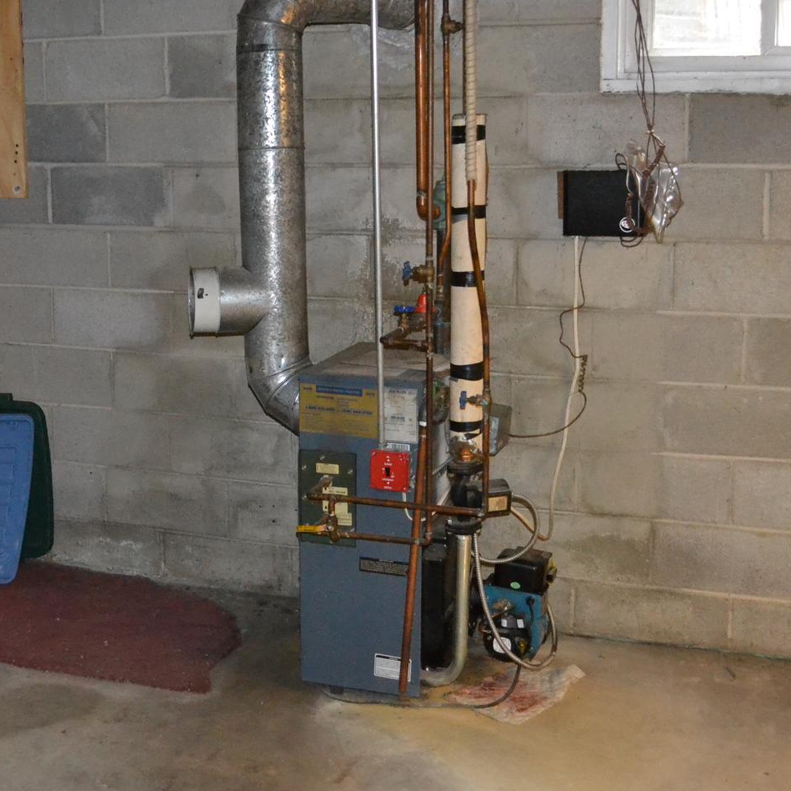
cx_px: 236
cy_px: 327
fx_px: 1422
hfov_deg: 30.7
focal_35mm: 55
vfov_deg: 31.0
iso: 3200
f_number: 3.8
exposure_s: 1/60
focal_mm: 20
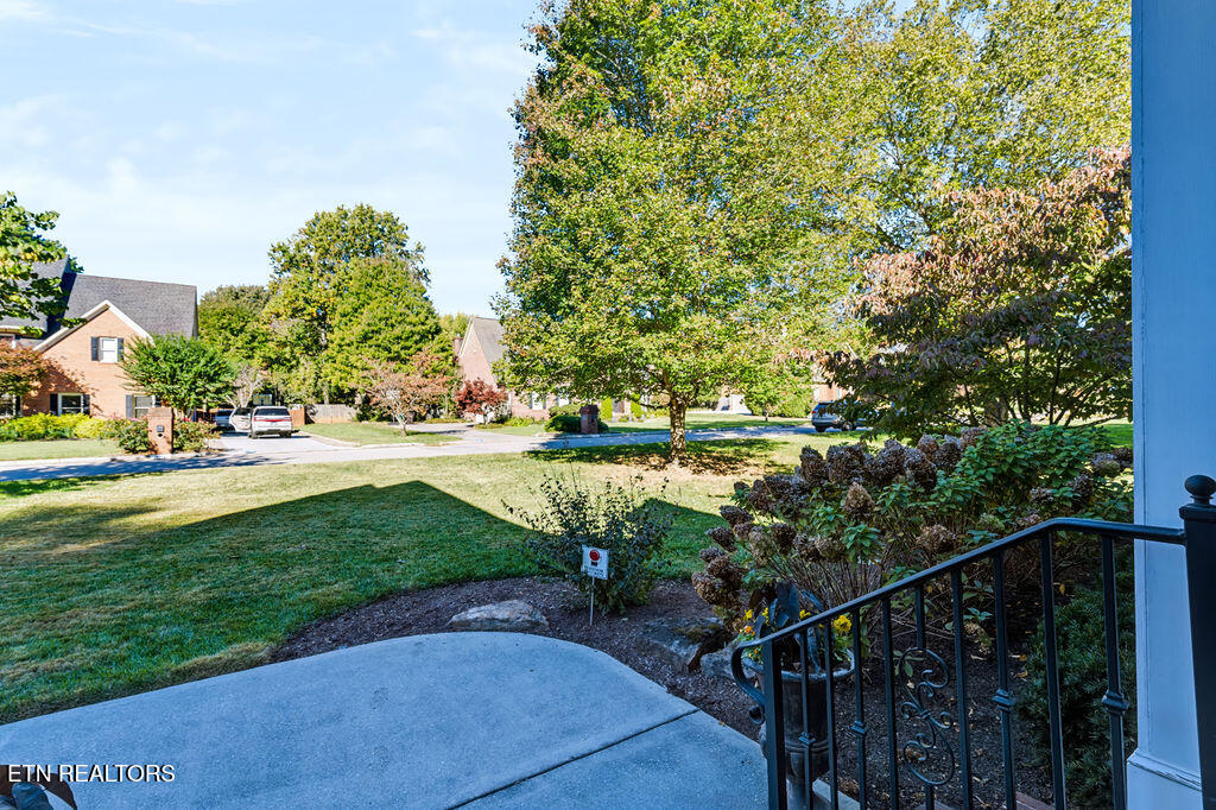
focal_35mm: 16
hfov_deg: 96.8
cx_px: 608
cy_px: 405
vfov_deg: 73.7
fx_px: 540
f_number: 5
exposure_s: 1/1600
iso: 100
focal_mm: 16
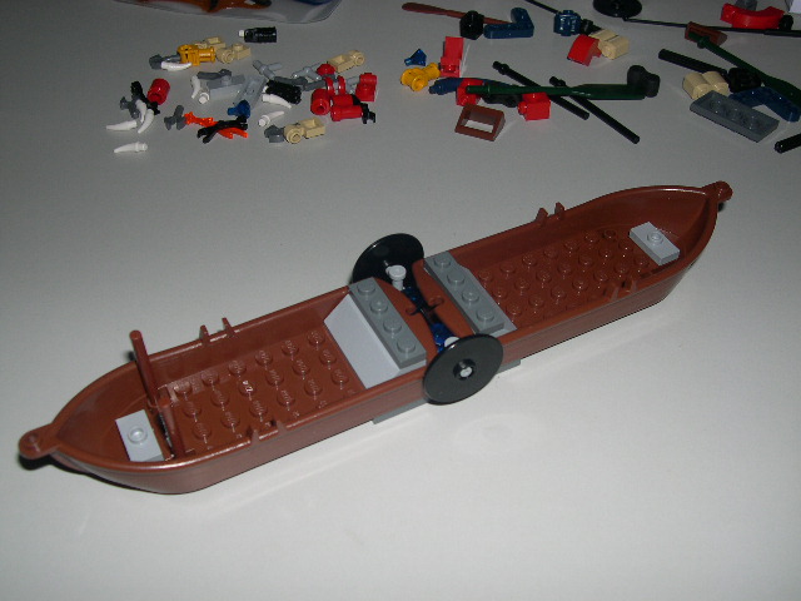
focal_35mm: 38
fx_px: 879
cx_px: 400
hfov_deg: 49.0
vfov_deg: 37.7
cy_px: 300
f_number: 7.6
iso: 100
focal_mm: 8
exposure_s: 1/60
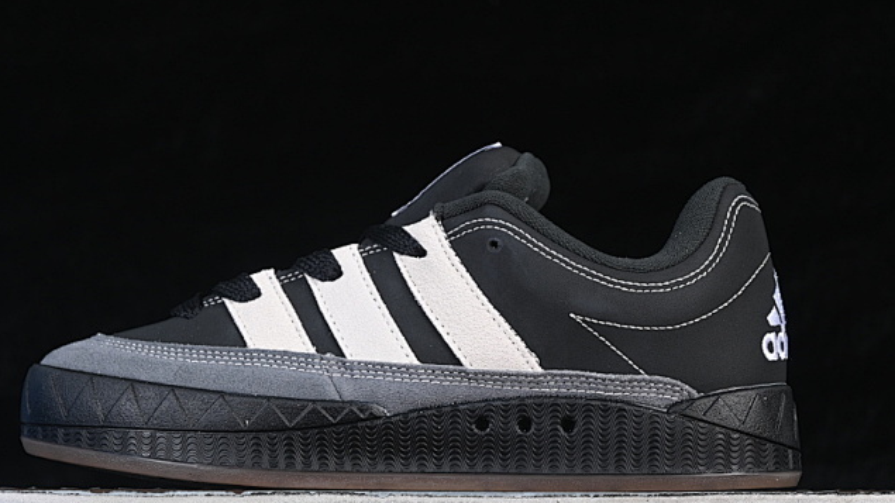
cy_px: 259
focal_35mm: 99
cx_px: 413
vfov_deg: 12.2
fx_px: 2349
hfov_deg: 21.6
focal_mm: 50
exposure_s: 1/60
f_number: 6.3
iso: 160
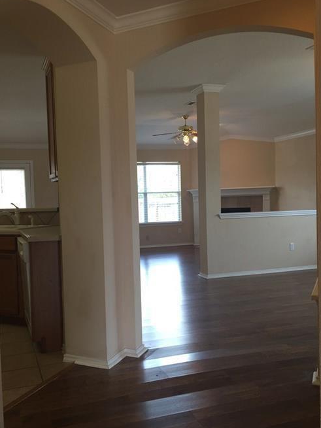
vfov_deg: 53.9
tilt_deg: -2.1
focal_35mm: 34
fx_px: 421
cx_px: 135
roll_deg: +1.9
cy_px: 223
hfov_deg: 41.7
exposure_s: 1/40
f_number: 2.2
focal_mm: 4.15
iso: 32
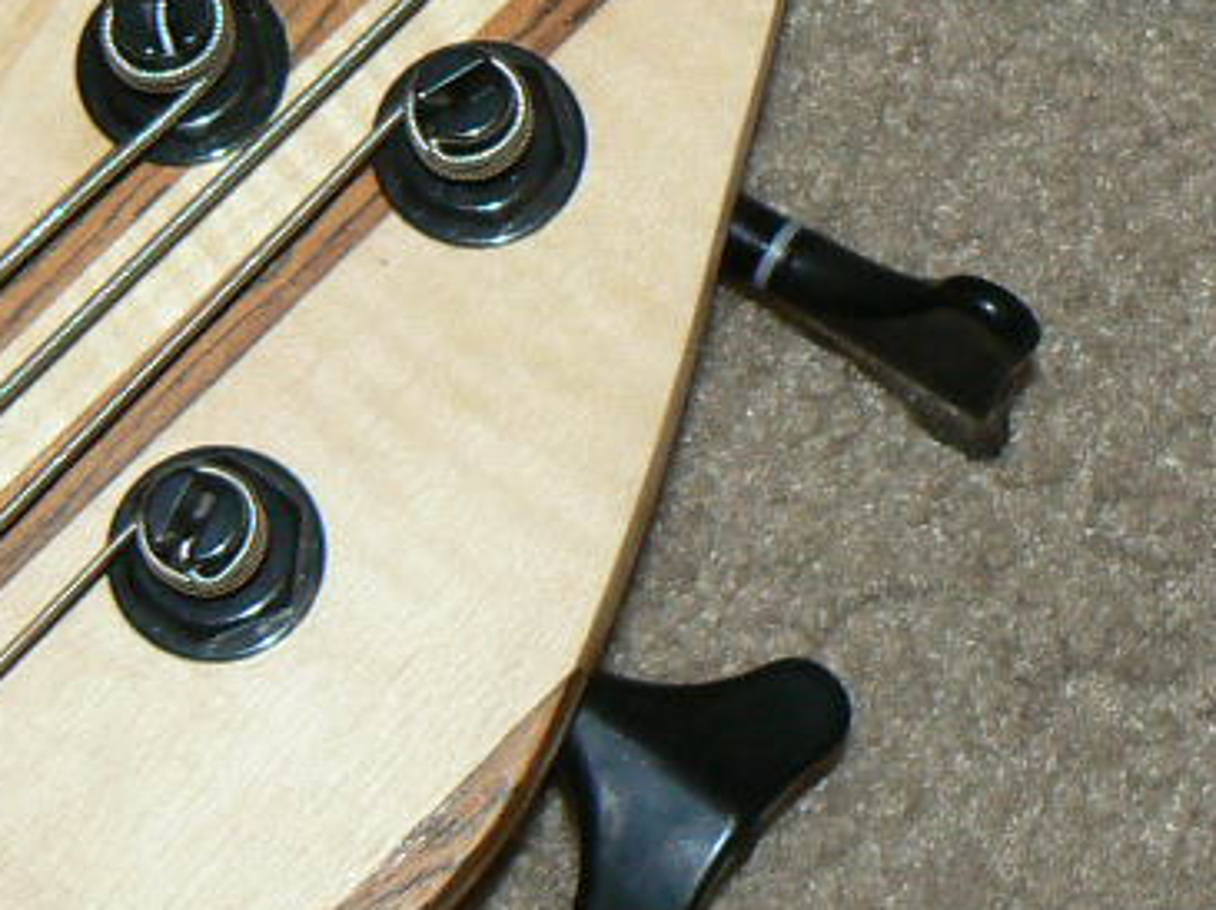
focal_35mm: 126
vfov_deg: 11.7
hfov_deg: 15.6
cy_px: 70
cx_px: 402
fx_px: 4423
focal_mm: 6
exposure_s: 1/80
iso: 100
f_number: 2.8
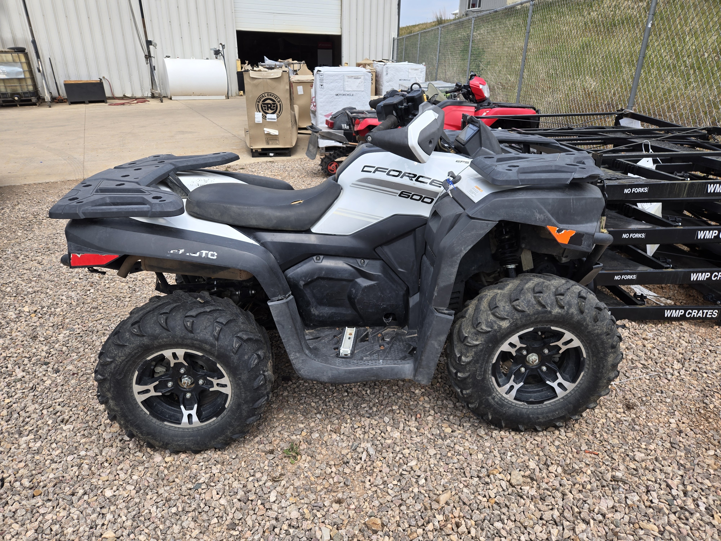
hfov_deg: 73.9
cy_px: 270
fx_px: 479
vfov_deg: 58.9
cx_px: 360
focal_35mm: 23
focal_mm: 5.4
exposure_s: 1/1395
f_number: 1.8
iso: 25
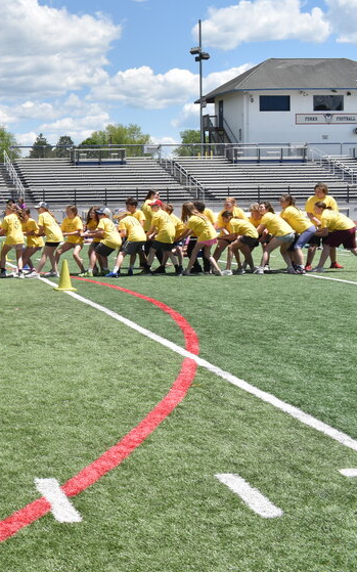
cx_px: -127
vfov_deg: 36.2
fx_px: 872
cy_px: 234
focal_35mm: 56
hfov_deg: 20.7
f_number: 13
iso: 100
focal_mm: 20
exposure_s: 1/160
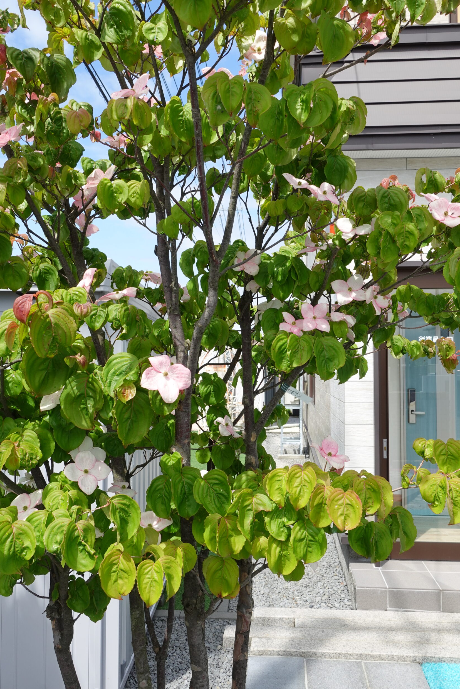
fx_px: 613
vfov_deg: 58.7
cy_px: 334
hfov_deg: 41.1
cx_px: 230
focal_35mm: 32
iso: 125
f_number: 5.6
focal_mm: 11.92
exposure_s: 1/320
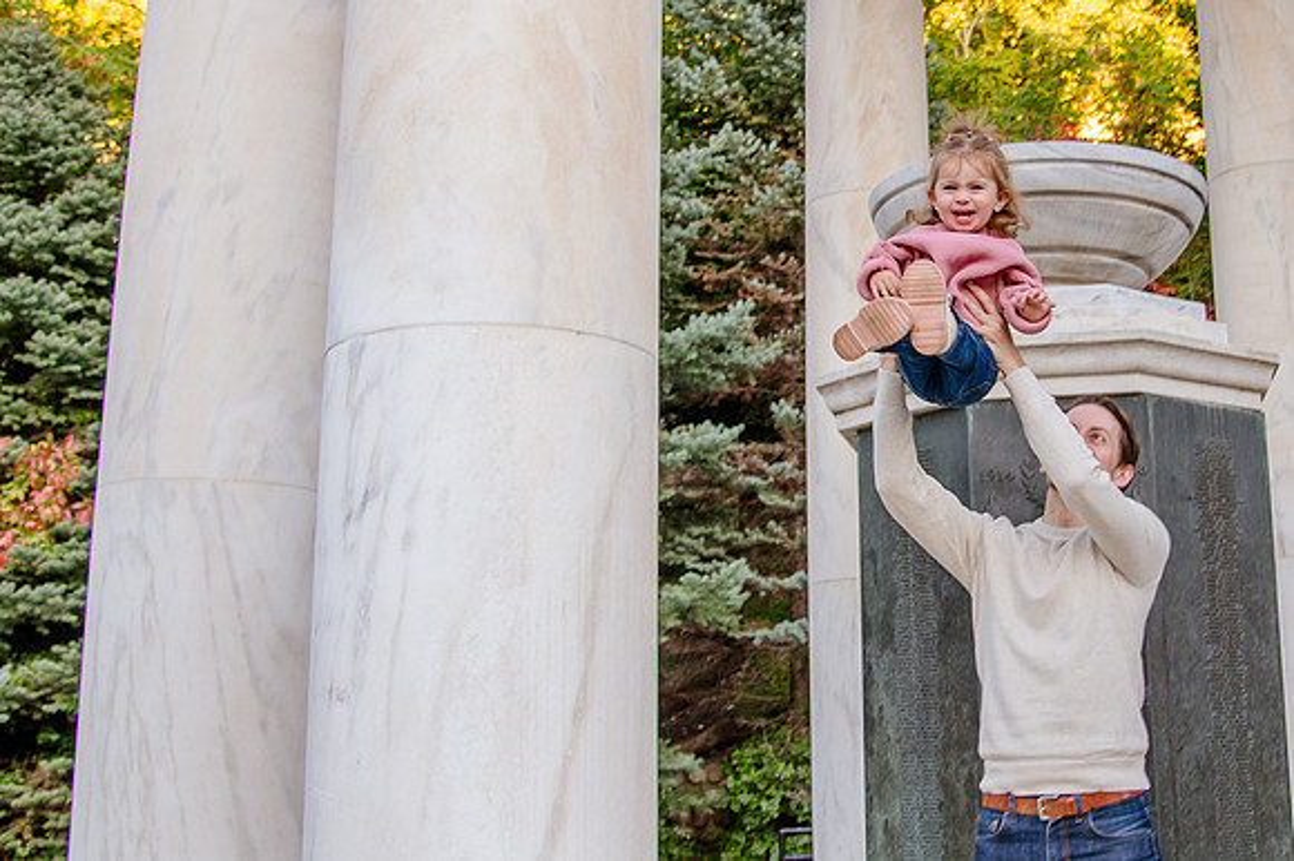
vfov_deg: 29.0
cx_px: 963
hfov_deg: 41.4
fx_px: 1662
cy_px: 344
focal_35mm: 46
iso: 500
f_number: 4
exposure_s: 1/160
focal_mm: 24
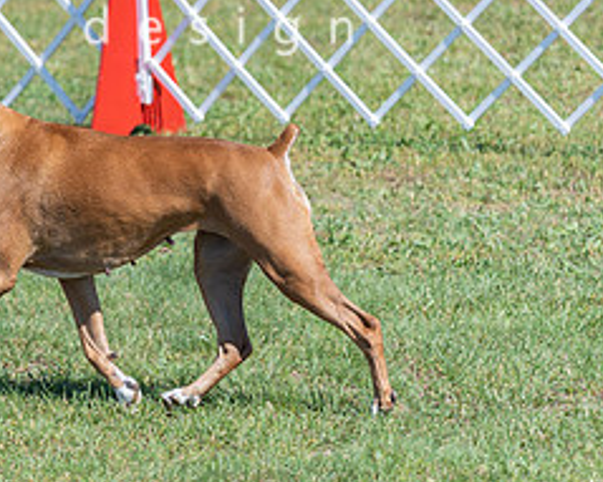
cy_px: 119
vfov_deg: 4.7
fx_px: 5905
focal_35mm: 331
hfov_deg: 5.8
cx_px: -11
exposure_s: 1/1000
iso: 100
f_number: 4
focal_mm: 125
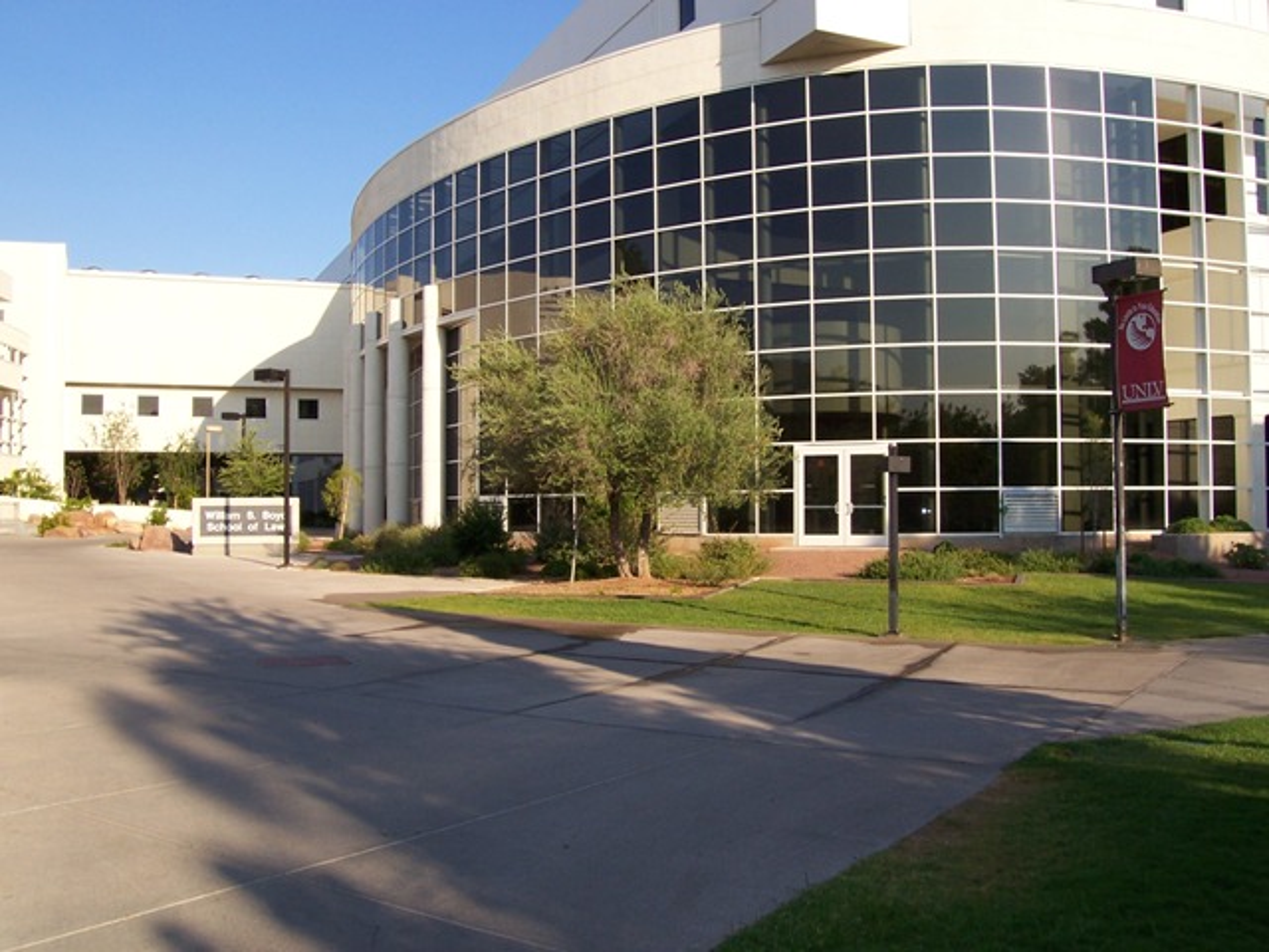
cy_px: 476
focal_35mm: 34
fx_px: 1246
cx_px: 634
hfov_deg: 54.0
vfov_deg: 41.8
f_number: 5.6
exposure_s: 1/350
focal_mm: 5.6
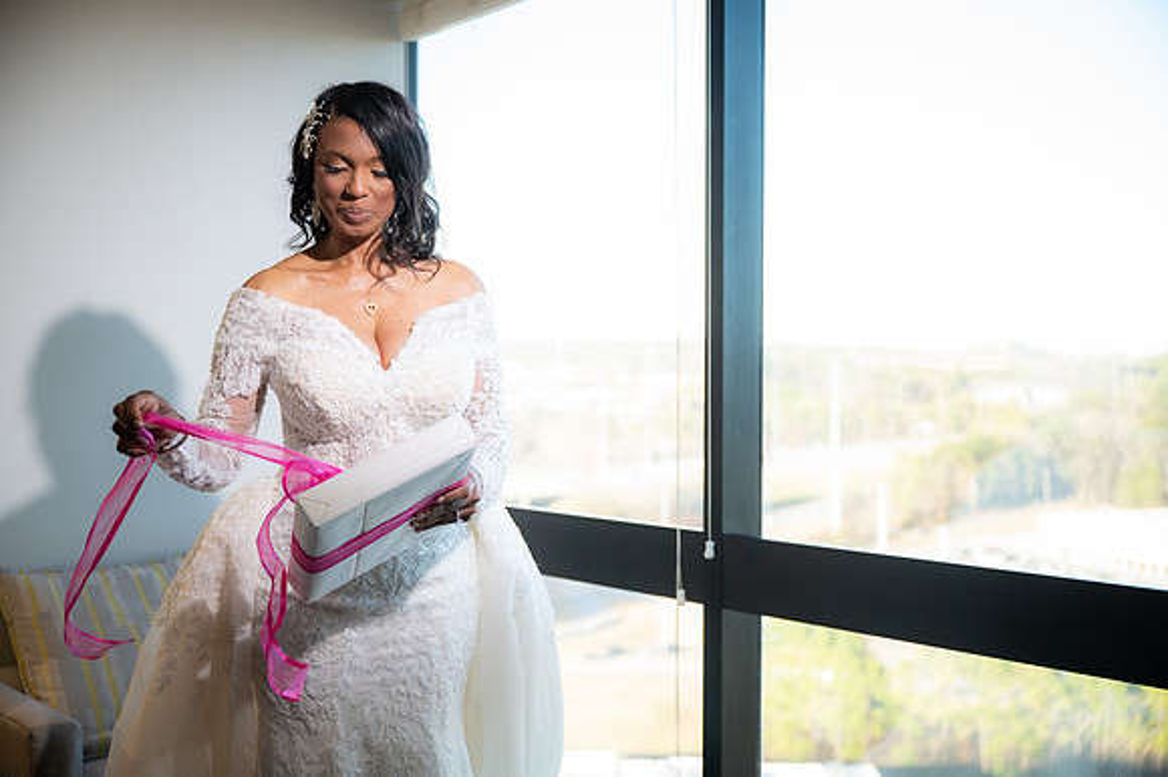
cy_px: 388
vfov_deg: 28.6
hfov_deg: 41.9
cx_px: 584
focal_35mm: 47
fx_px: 1524
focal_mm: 47
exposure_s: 1/125
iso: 1600
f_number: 2.8
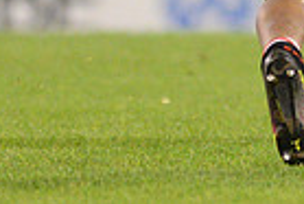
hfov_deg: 1.6
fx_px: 10583
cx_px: 586
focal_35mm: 1252
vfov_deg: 1.1
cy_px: -218
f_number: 2.8
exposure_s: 1/1250
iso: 4500
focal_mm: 300
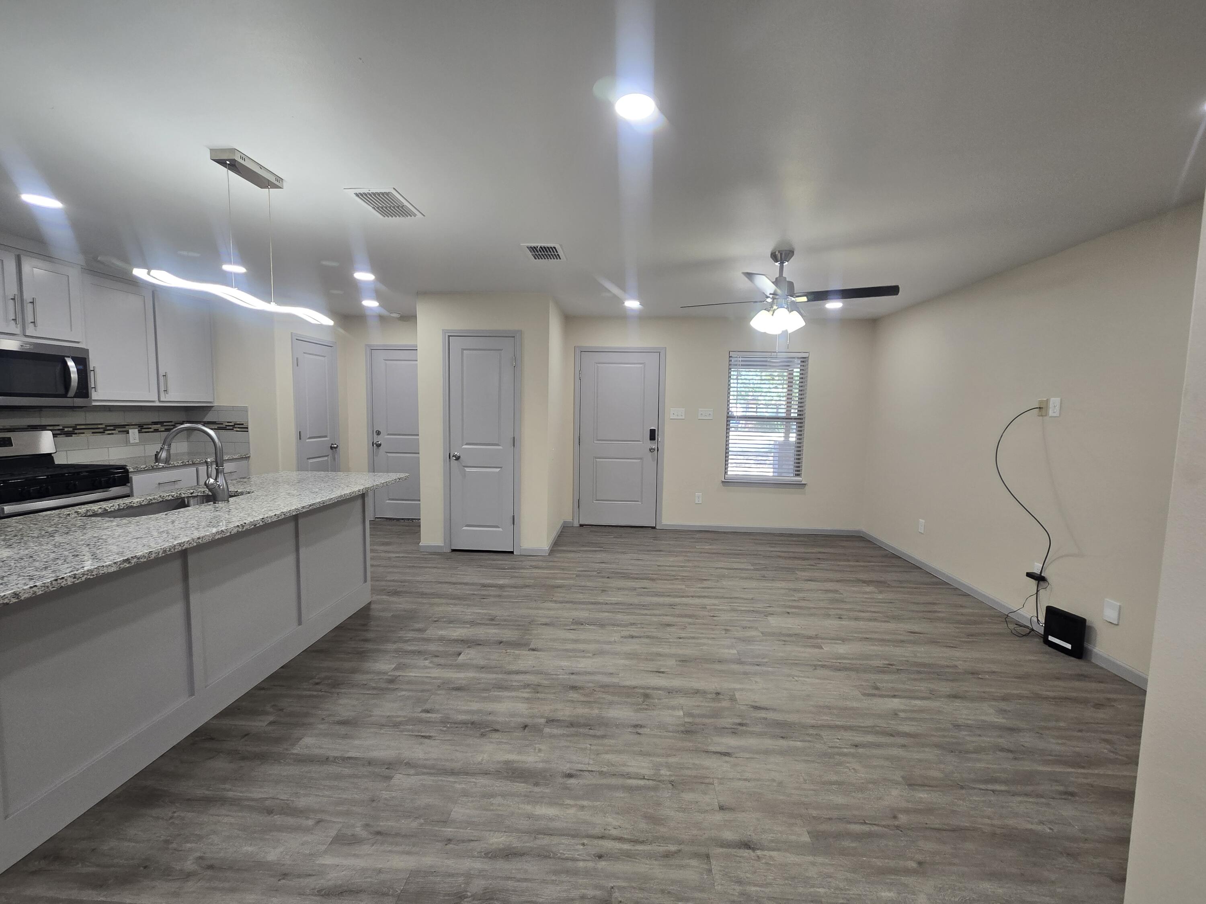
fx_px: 453
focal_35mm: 13
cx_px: 603
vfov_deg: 89.9
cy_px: 452
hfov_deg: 106.2
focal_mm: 2.2
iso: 100
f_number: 2.2
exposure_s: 1/60
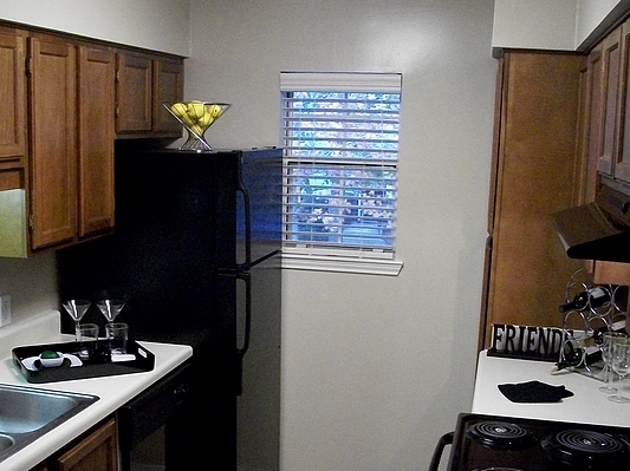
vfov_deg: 31.3
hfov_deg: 41.1
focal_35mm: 46
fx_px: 837
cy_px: 308
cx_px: 249
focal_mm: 6.3
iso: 800
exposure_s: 1/60
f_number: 3.1
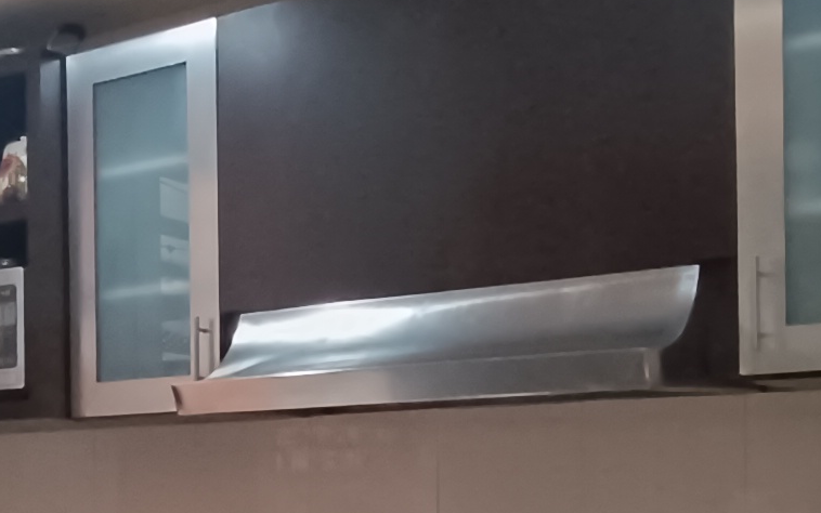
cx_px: 11
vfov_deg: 17.3
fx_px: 1634
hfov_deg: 26.8
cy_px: 547
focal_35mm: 73
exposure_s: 1/40
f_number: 2.2
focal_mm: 1.66
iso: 656
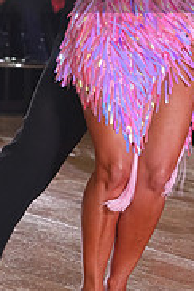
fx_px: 3152
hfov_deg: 3.5
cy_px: -40
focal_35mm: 390
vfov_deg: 5.3
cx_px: 99
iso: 3200
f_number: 7.1
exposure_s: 1/200
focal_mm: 123
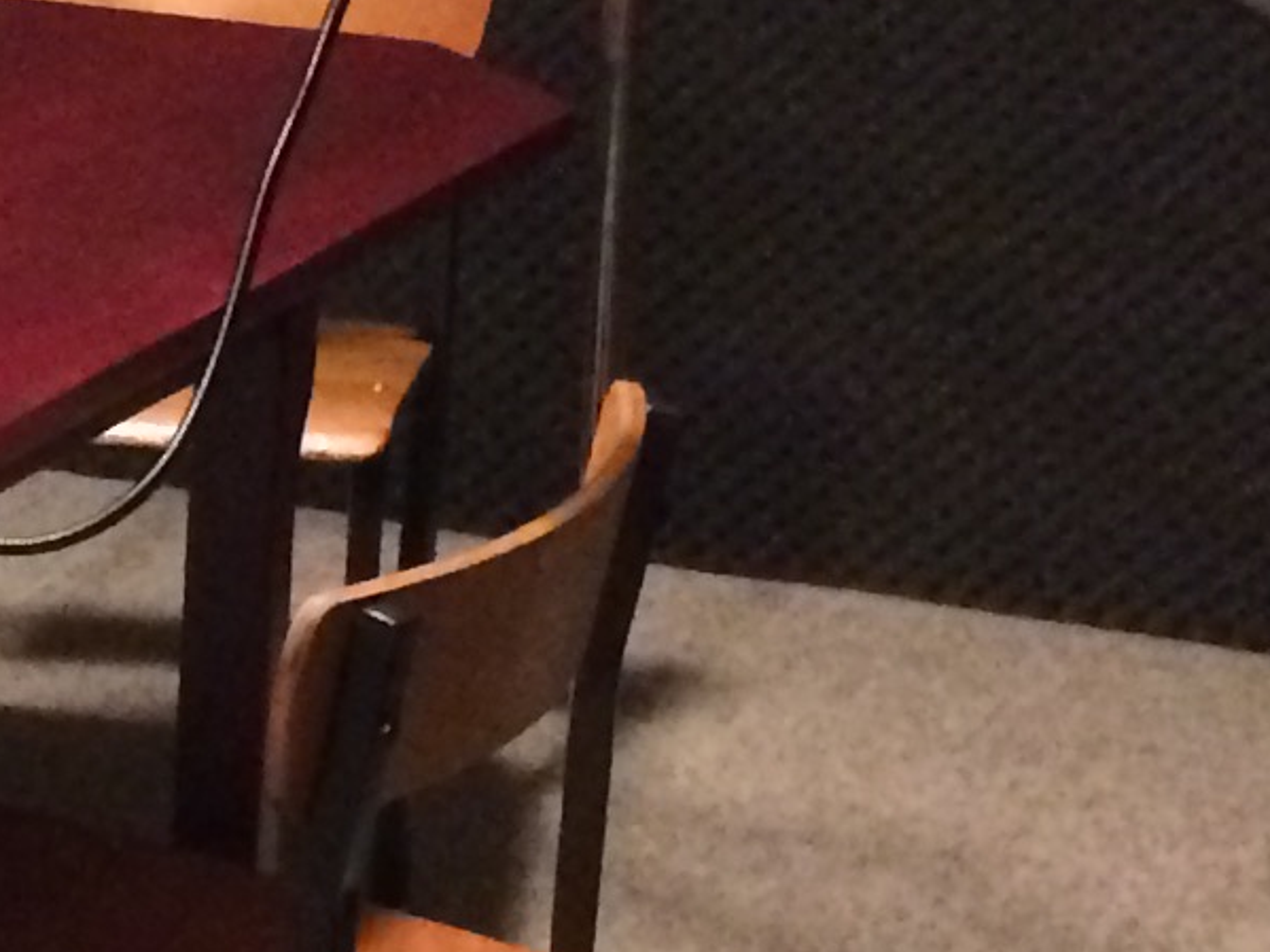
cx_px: -929
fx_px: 5796
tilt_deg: -18.1
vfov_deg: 9.4
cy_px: 587
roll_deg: -0.1
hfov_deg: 11.7
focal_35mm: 158
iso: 400
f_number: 2.2
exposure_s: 1/17
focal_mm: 4.15
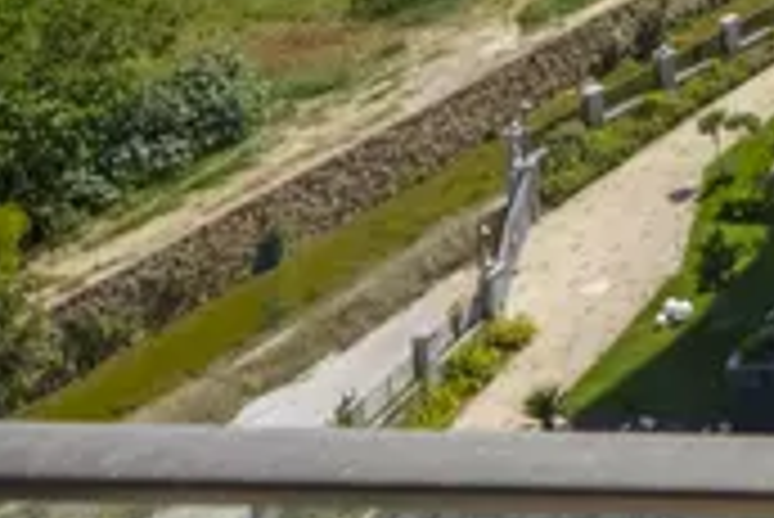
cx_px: 1688
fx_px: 1592
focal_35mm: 74
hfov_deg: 16.8
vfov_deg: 13.7
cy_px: -698
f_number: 4.5
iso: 160
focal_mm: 10
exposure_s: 1/70
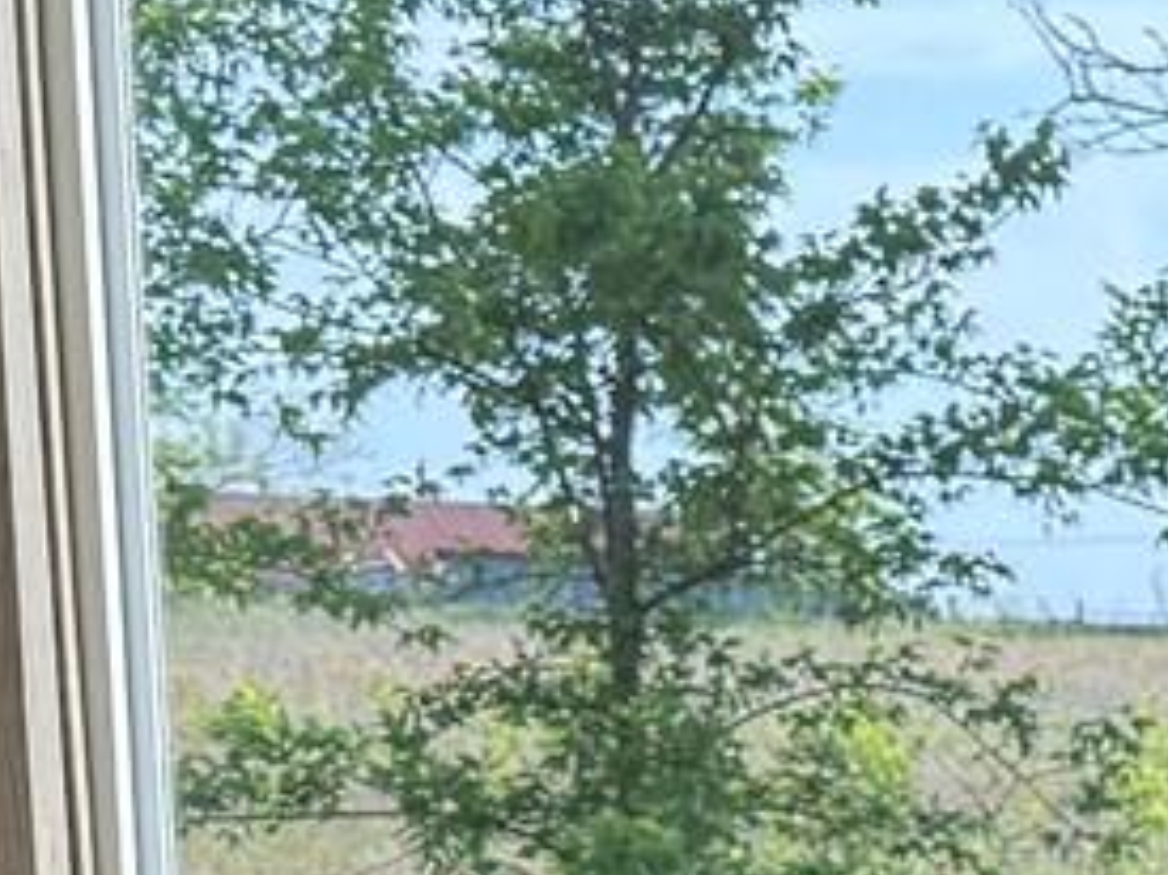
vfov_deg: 7.8
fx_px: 6037
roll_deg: -1.1
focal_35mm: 179
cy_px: 2018
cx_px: 2090
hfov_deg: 10.4
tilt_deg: -11.4
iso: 100
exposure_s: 1/920
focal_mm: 6.76
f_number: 1.78
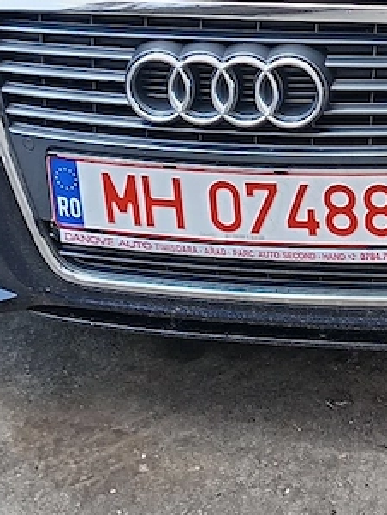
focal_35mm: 109
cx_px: 337
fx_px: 1624
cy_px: -11
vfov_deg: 17.6
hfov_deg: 13.5
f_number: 1.8
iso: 101
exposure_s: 1/101
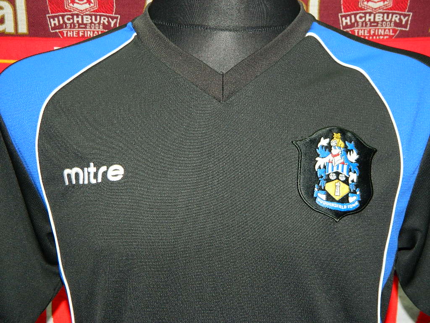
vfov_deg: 30.9
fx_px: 584
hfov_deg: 40.4
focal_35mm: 47
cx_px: 215
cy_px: 162
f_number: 3.6
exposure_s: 1/50
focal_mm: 8.4
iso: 200
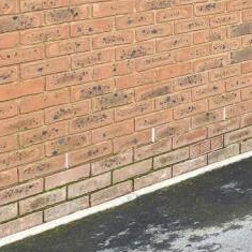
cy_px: -113
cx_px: 505
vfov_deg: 16.1
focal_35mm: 100
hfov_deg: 14.4
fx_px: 824
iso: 50
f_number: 1.6
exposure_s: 1/559
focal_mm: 5.96
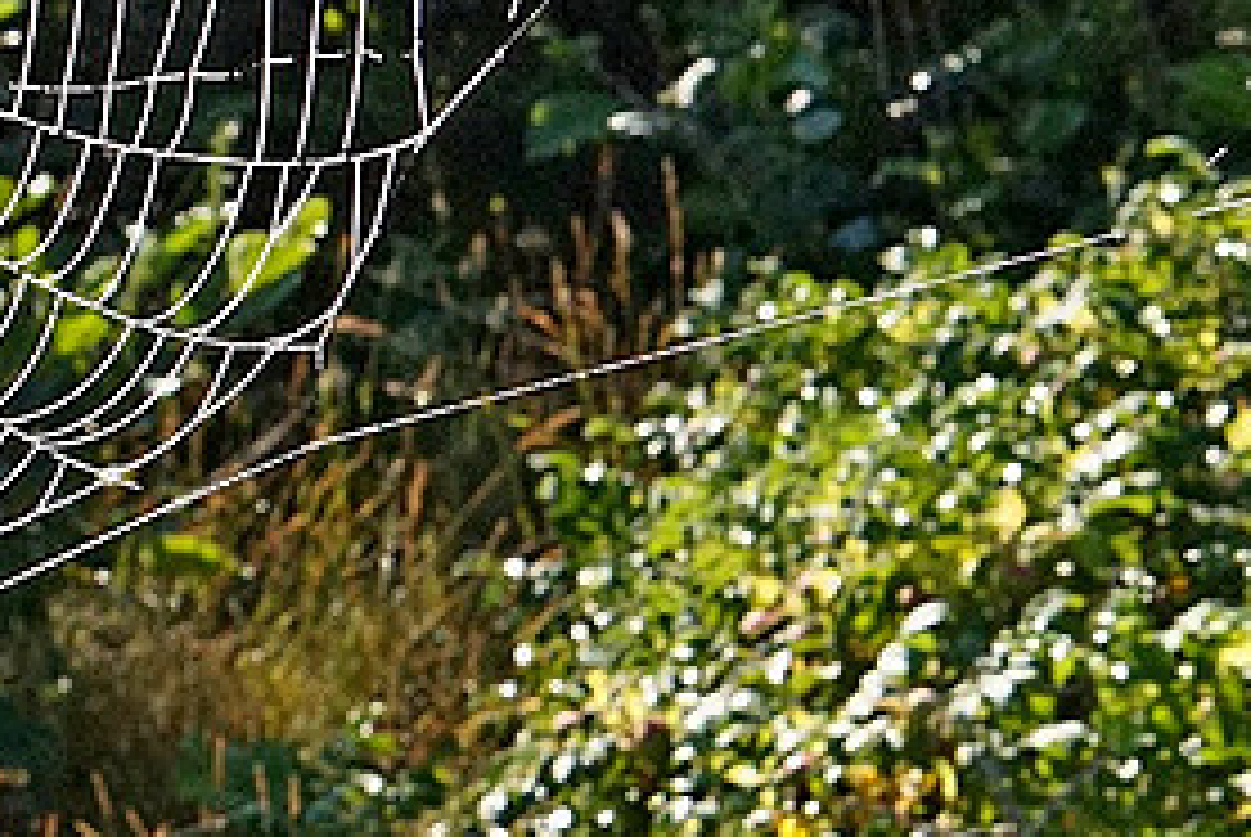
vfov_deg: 5.8
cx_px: -544
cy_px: 76
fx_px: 8260
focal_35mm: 237
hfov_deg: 8.5
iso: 1000
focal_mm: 55
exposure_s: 1/400
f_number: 14
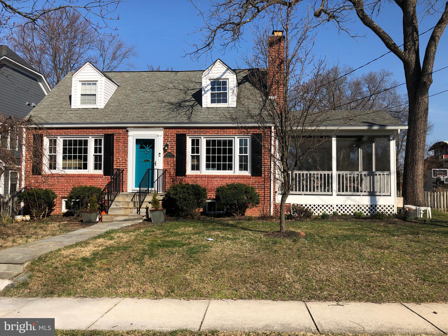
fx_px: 362
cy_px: 168
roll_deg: -0.8
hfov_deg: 63.4
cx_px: 224
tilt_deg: +2.9
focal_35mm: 28
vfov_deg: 49.7
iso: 20
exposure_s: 1/2315
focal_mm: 3.99
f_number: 1.8
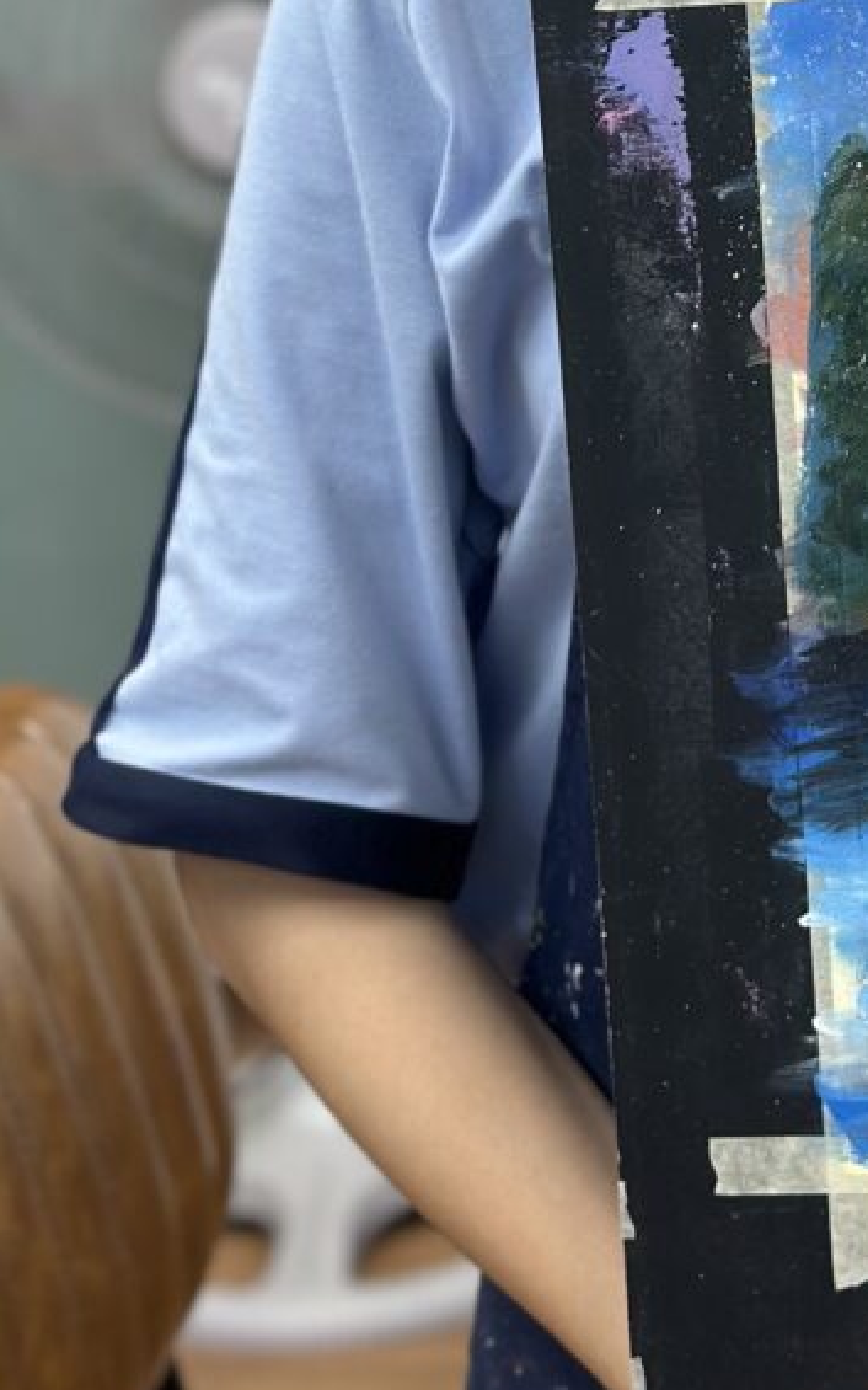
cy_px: 60
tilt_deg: -11.7
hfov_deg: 10.8
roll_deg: +2.3
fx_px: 4543
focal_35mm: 120
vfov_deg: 17.1
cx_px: 873
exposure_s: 1/144
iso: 64
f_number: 1.78
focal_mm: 6.86
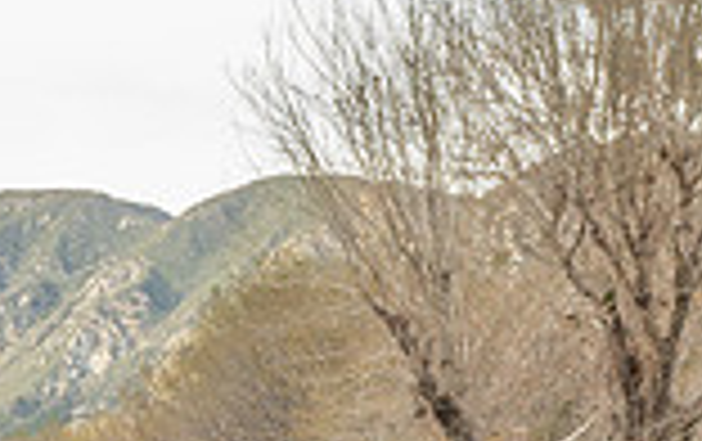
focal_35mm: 150
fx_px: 2874
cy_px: 749
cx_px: -100
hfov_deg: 13.6
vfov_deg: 8.5
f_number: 5.6
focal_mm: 27
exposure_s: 1/125
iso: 200
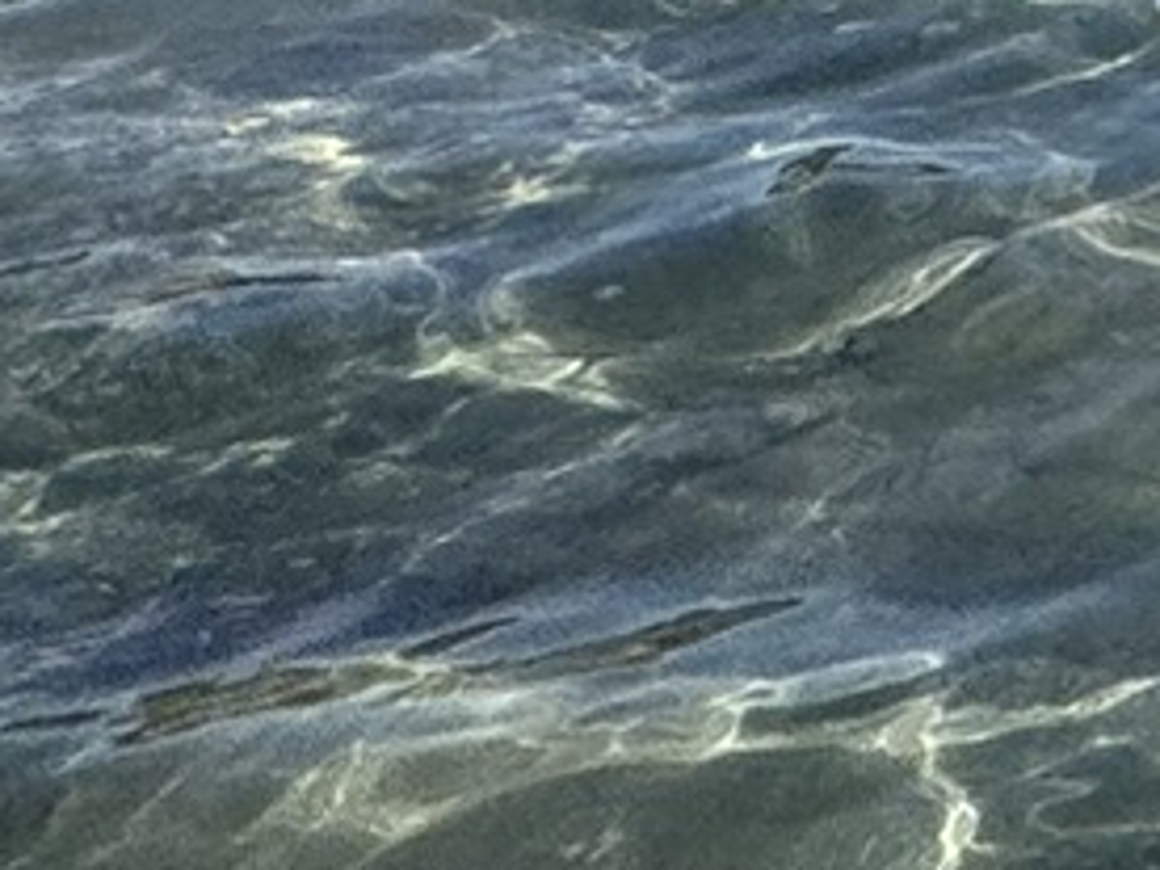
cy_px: -1118
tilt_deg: -4.7
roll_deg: +0.2
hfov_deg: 11.2
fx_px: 3485
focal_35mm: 104
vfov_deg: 11.9
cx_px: 3522
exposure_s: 1/2985
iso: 50
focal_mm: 2.22
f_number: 2.2
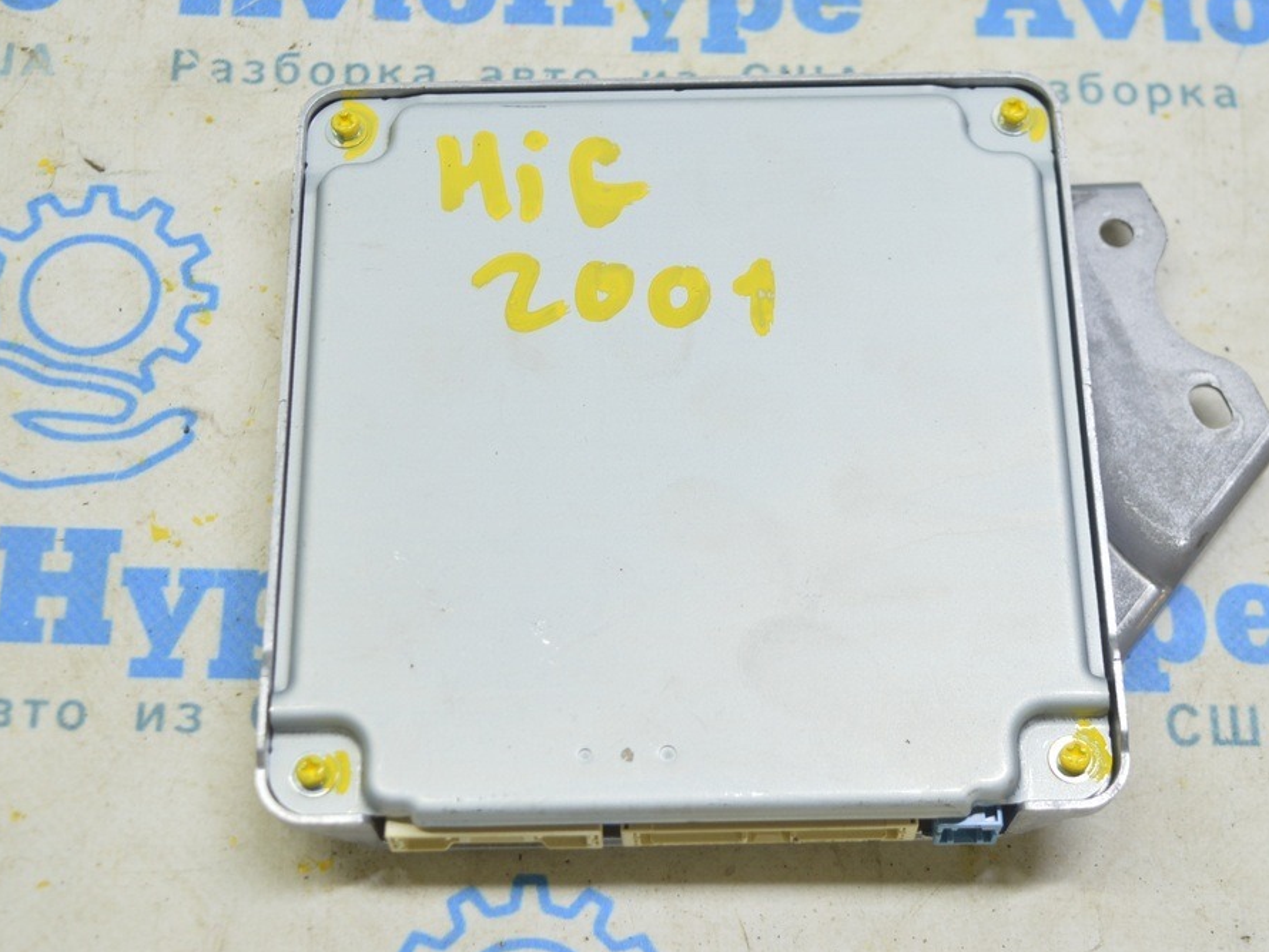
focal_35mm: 63
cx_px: 659
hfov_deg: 30.7
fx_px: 2310
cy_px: 482
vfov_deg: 23.3
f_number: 5.6
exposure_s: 1/20
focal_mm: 38
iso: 400
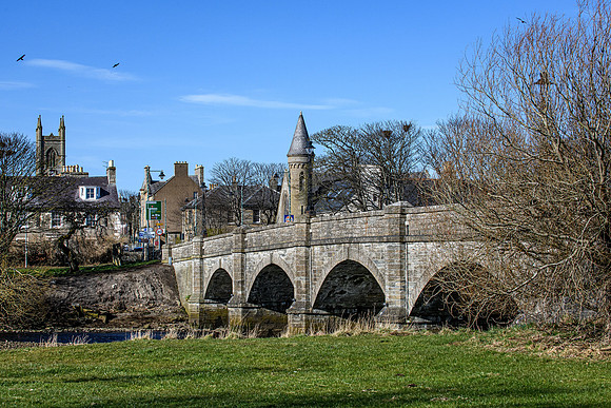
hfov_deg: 25.3
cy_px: 207
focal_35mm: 80
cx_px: 285
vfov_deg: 17.1
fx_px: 1360
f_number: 13
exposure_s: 1/800
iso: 400
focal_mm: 75
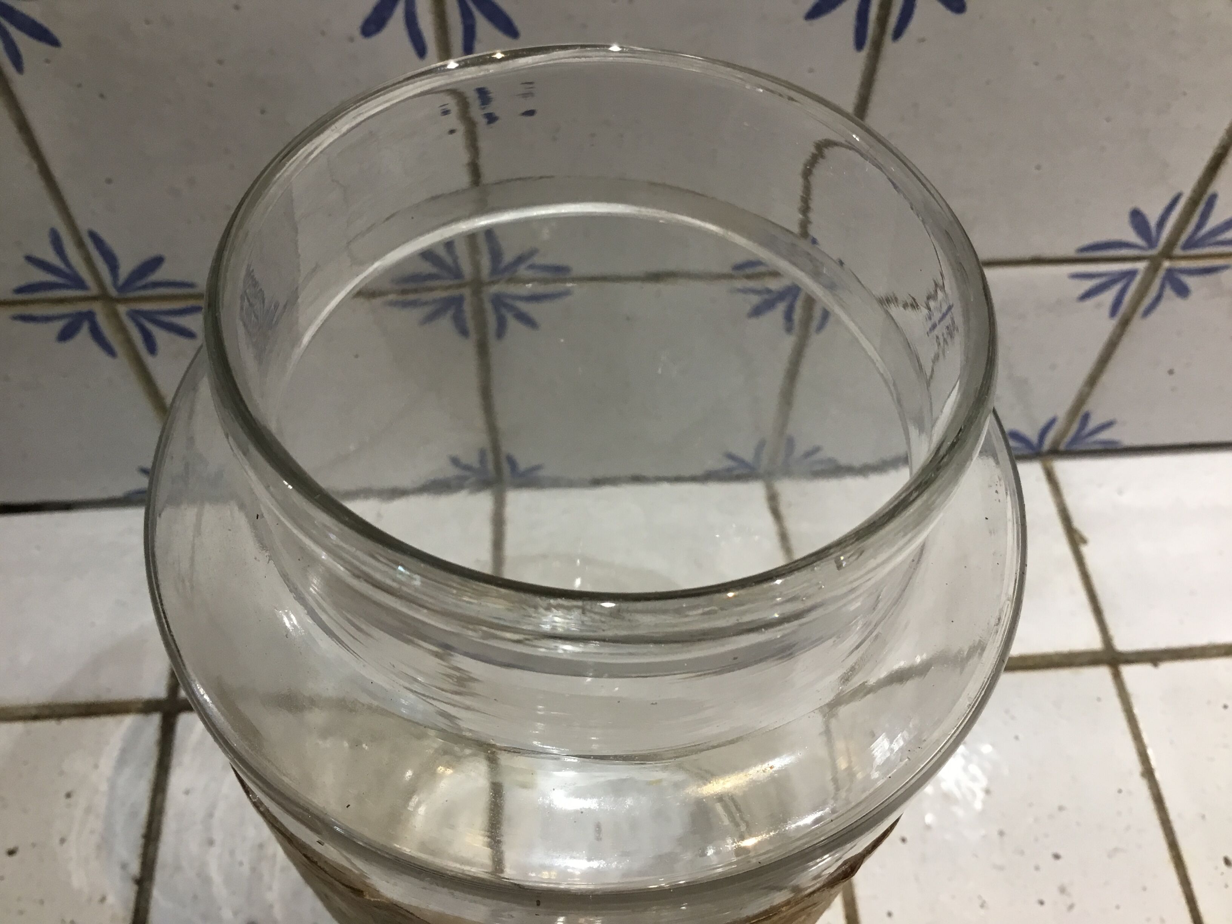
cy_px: 462
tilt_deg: -55.6
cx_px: 616
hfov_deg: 58.4
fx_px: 1103
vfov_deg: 45.4
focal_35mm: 31
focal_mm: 3.3
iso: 64
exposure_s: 1/33
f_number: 2.4
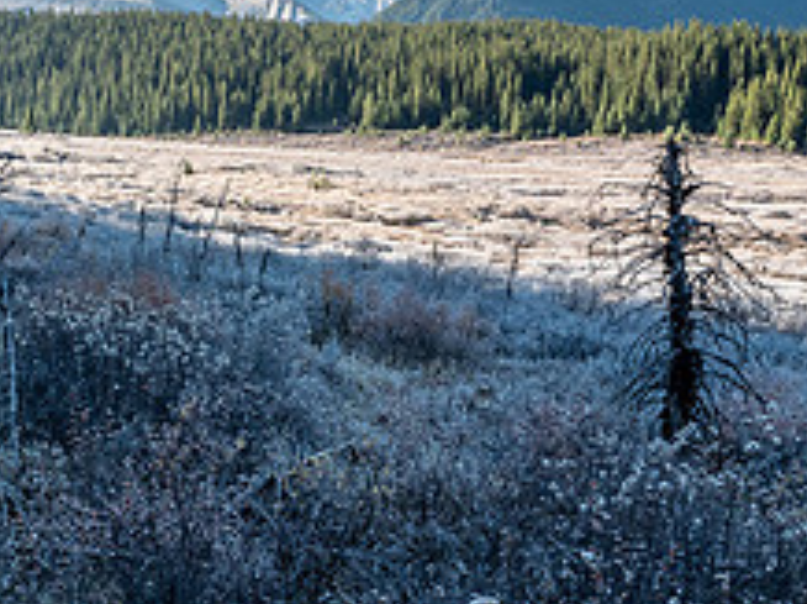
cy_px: 250
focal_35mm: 48
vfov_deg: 30.2
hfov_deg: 36.6
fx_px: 1118
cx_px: 44
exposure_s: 1/100
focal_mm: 9
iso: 200
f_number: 8
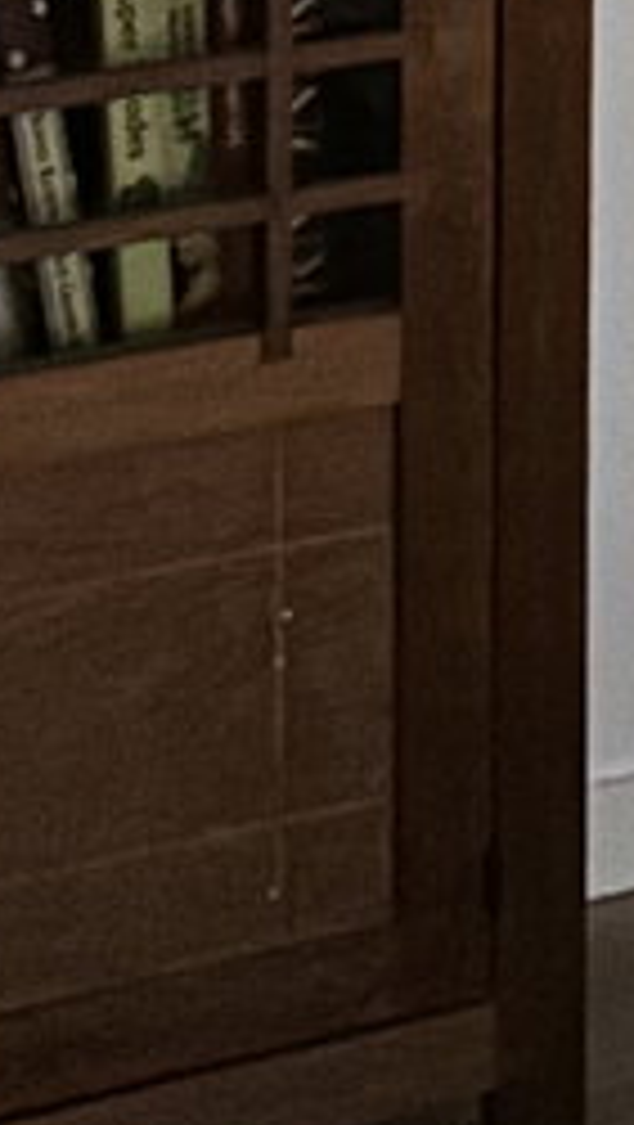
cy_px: -1040
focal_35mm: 181
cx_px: 1803
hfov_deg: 6.3
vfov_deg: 10.9
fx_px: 5399
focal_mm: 5.96
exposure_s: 1/26
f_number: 1.6
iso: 1250
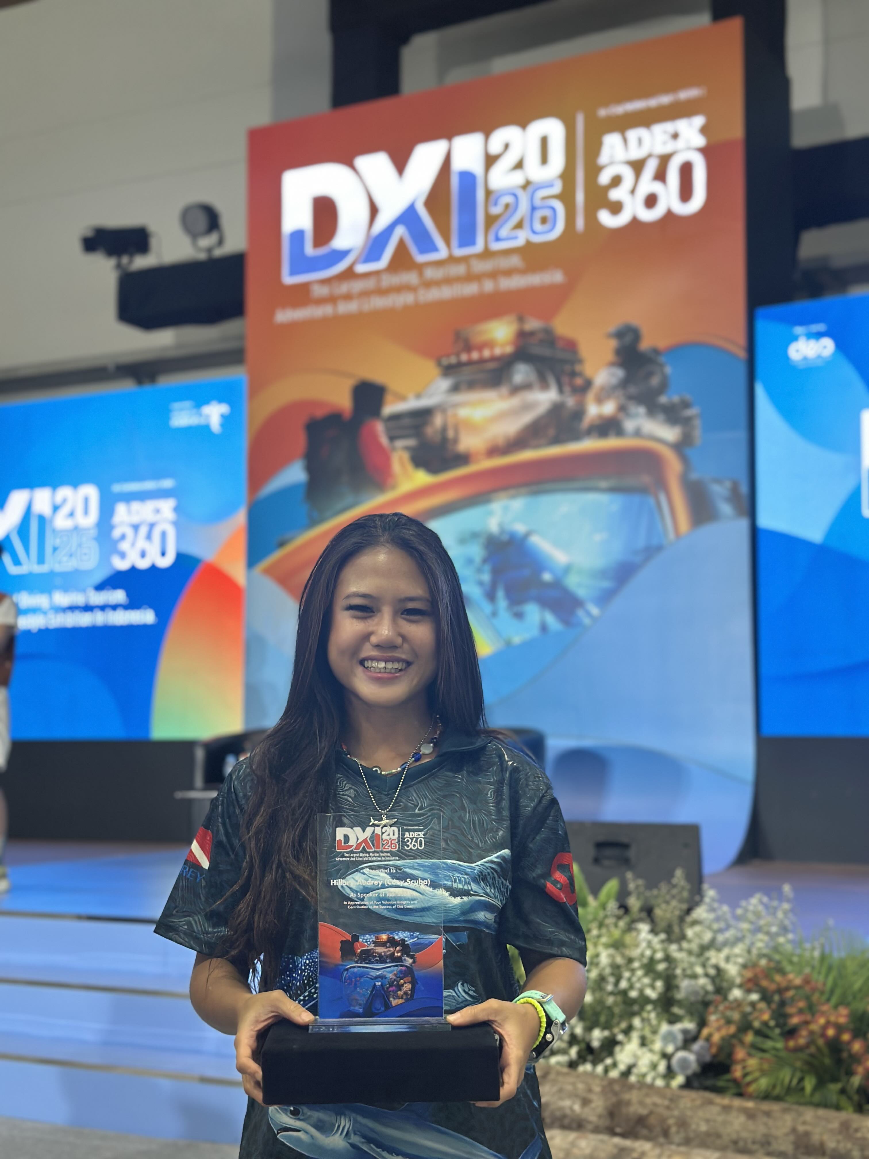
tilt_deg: +5.2
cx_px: 434
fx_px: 1607
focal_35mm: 48
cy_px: 580
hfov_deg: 30.3
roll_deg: -0.6
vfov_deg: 39.7
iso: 160
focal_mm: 6.86
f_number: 1.78
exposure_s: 1/60
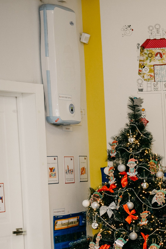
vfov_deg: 17.8
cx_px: 345
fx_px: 782
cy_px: 231
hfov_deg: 10.9
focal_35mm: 113
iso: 250
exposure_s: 1/160
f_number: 4.5
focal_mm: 38
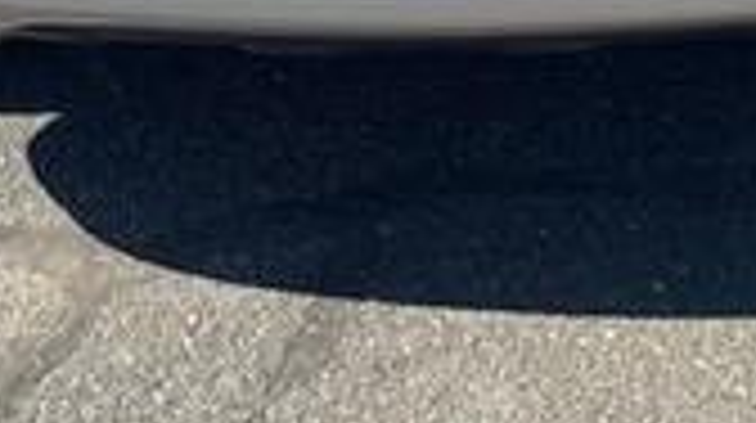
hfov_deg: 25.0
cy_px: -396
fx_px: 1702
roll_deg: +0.8
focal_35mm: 85
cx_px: 450
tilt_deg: -17.6
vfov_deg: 12.6
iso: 32
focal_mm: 4.2
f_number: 1.6
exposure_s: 1/1795
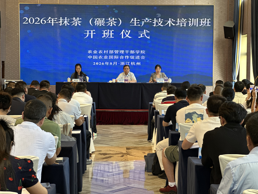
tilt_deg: -2.3
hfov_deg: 25.3
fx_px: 574
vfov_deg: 19.1
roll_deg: -0.4
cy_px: 97
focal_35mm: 77
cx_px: 129
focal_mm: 9
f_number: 2.8
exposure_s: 1/33
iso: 250
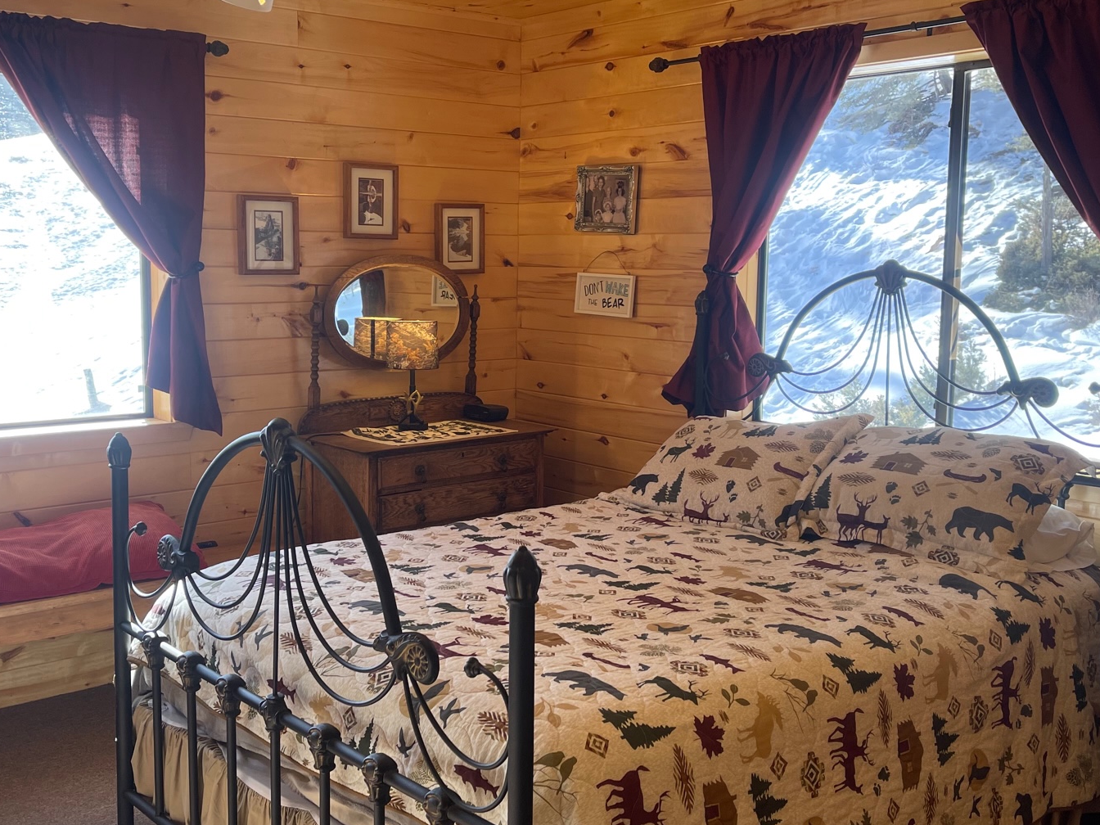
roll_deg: -0.6
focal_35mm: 39
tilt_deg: -8.2
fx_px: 1239
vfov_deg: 36.8
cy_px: 390
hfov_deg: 47.8
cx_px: 487
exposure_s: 1/274
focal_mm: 5.1
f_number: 1.6
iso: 32
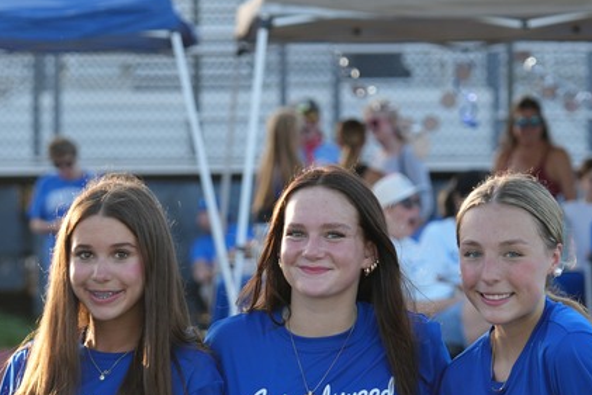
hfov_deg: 9.8
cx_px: 14
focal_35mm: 209
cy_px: 422
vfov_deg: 6.6
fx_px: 3438
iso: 100
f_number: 4
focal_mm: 86
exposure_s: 1/160
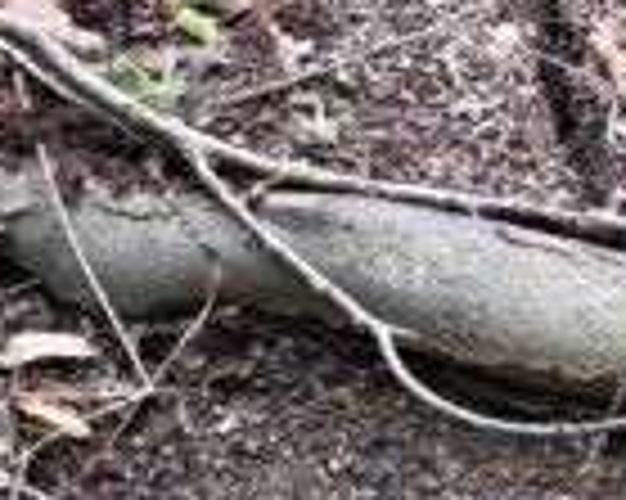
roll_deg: +1.1
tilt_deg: -5.7
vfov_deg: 8.1
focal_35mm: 187
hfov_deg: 10.3
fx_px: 3462
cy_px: -288
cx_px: 617
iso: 160
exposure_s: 1/60
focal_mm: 5.96
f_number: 1.6
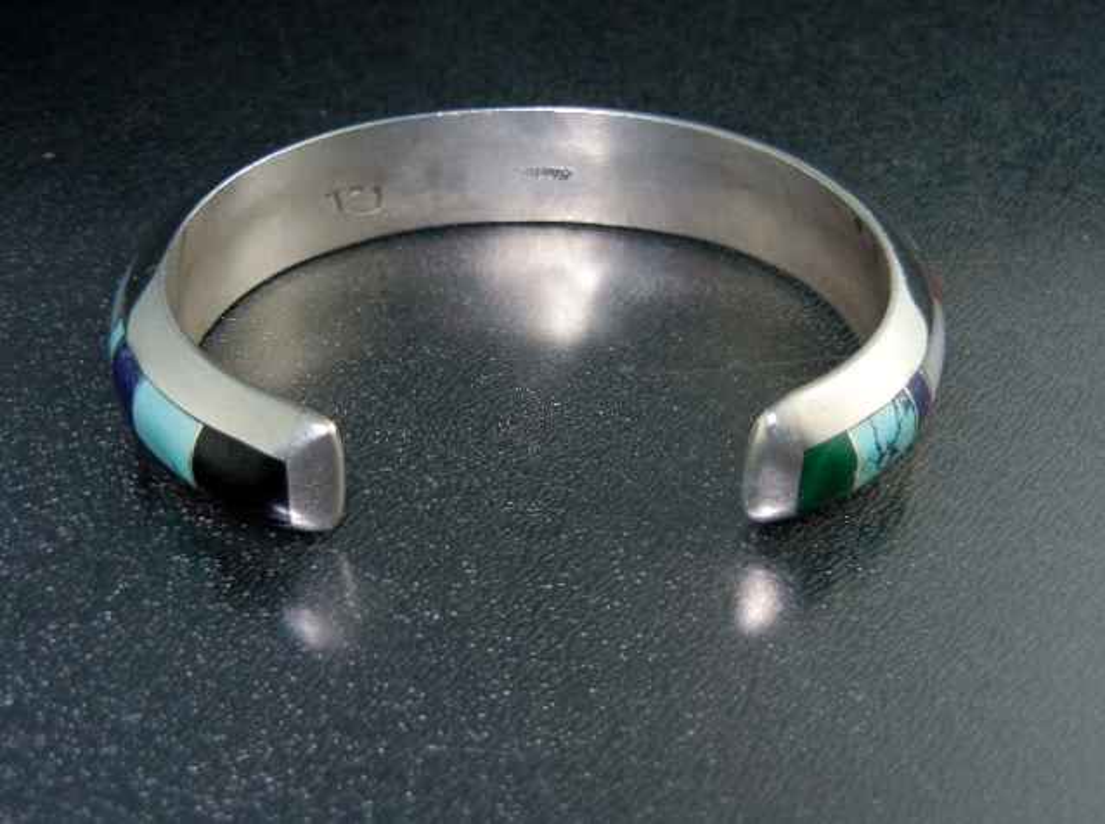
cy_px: 412
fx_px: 1880
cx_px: 552
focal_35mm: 59
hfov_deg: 32.8
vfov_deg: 24.7
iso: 219
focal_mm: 10.6
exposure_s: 1/30
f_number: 4
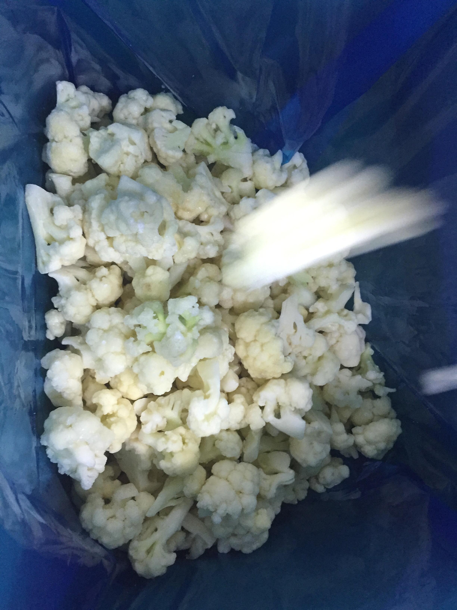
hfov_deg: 48.2
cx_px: 228
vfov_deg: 61.7
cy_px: 305
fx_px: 510
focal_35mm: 29
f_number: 2.2
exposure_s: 1/33
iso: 250
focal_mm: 4.15
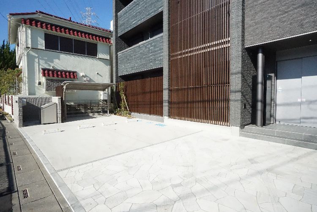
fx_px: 158
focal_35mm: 18
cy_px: 106
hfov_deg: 90.0
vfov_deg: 67.4
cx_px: 158
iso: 5000
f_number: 13
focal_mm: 12
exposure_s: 1/2500
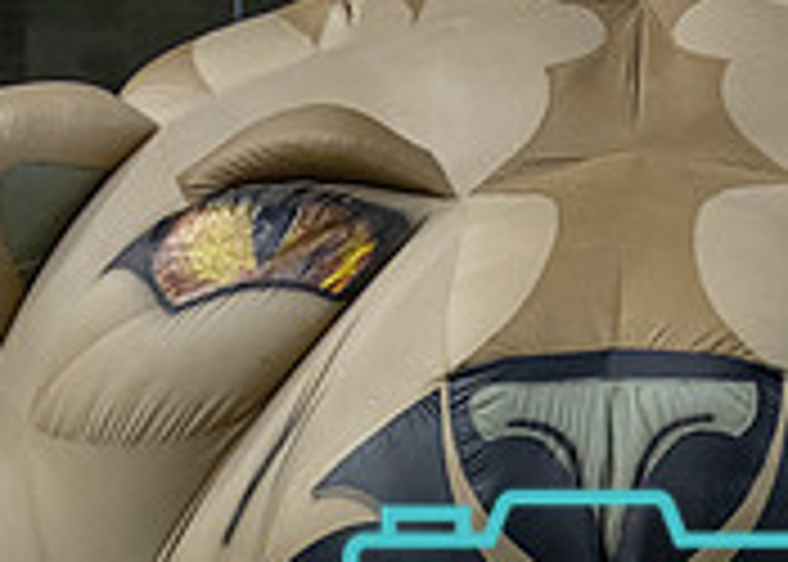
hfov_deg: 5.5
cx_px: 580
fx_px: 8213
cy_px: 1104
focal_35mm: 367
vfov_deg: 3.9
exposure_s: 1/1000
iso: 2500
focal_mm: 70
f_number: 2.8
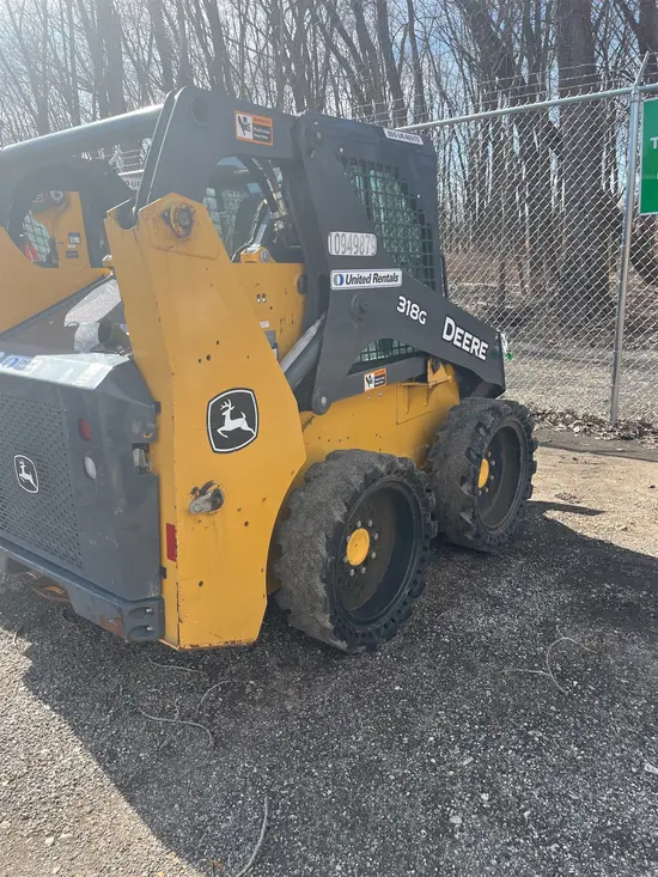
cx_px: 329
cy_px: 438
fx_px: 659
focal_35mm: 26
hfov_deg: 53.1
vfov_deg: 67.3
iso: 50
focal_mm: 5.1
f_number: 1.6
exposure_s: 1/1279
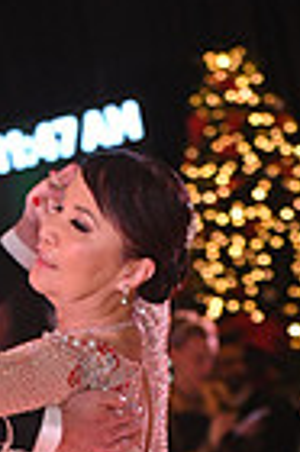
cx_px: 21
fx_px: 5100
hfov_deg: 3.4
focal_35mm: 407
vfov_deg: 5.0
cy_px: 684
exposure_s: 1/200
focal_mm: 98
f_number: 4.5
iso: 2000
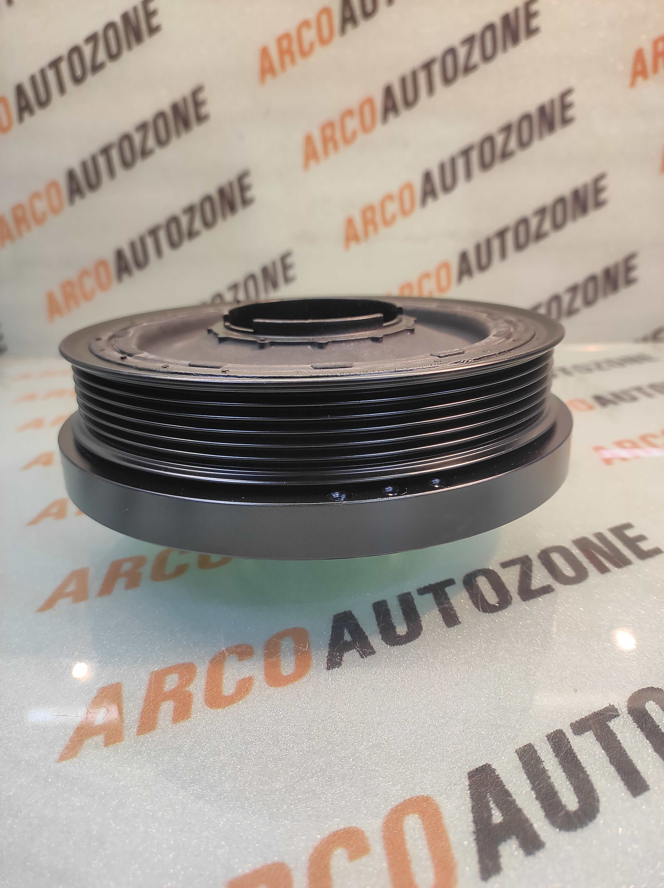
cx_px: 332
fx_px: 435
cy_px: 444
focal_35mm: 17
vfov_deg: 91.1
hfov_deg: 74.6
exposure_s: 1/33
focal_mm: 4.74
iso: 255
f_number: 1.79
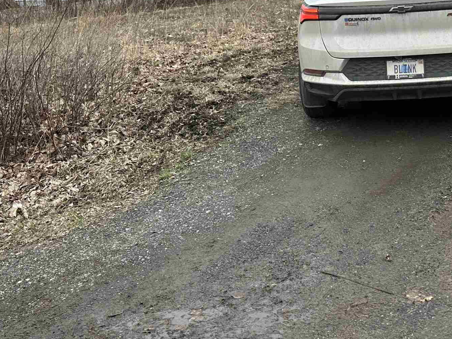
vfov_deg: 25.3
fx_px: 718
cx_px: 407
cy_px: 1
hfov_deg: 33.1
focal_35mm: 55
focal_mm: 6.86
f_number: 1.78
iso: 80
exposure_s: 1/1812
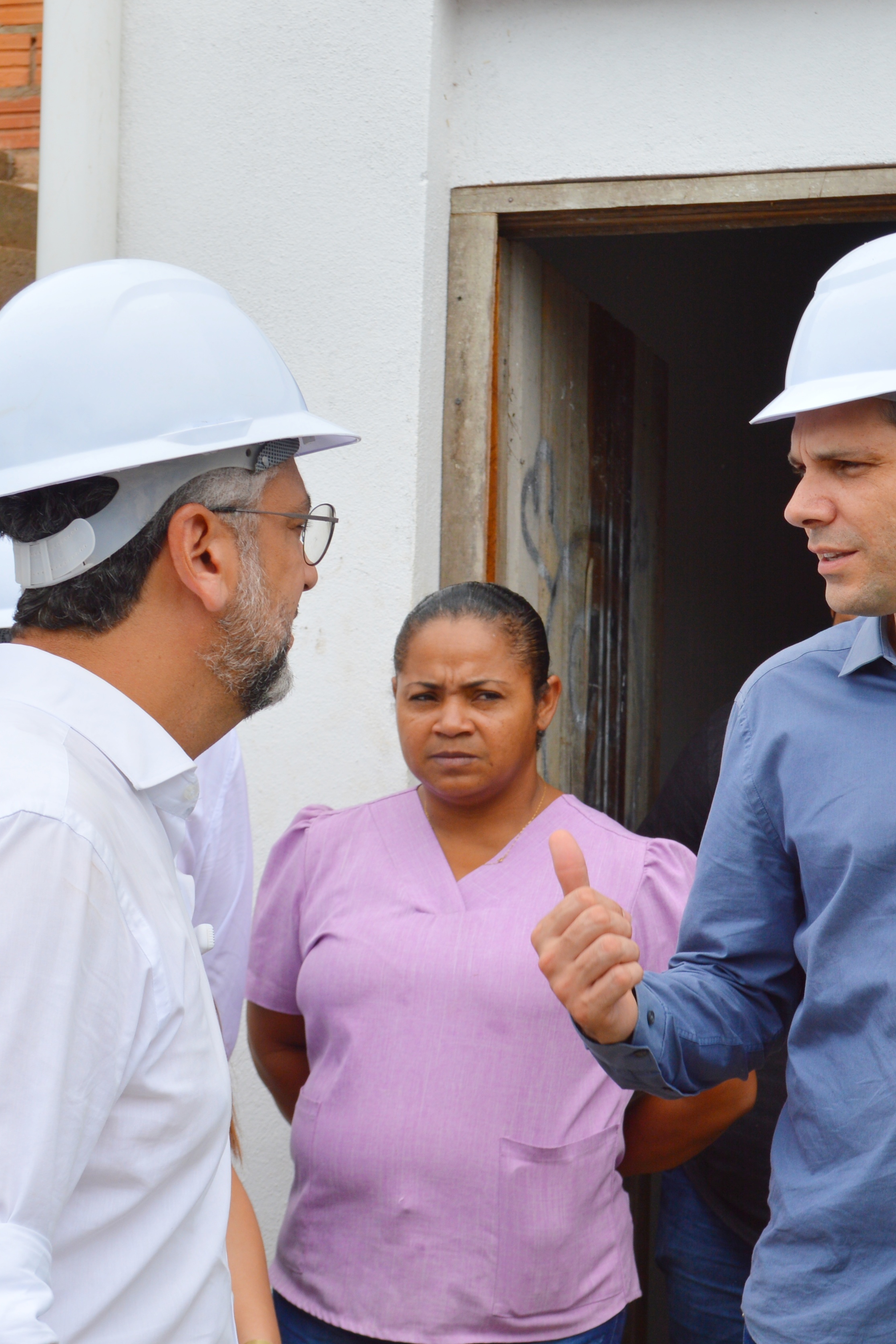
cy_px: 716
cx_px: 629
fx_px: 2908
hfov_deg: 17.5
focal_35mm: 78
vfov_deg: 26.0
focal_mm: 29
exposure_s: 1/320
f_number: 6.3
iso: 100
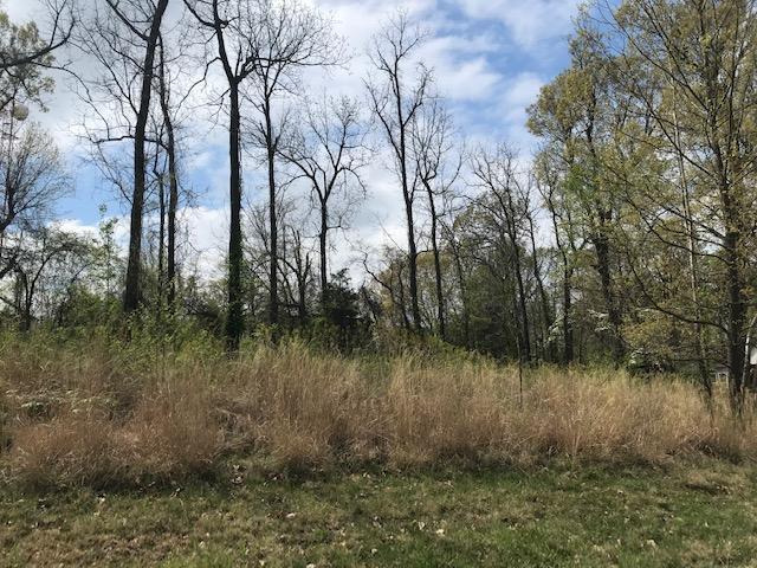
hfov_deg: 63.4
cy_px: 284
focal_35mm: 28
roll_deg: +1.3
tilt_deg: +10.1
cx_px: 378
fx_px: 612
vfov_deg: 49.7
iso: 20
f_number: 1.8
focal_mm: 3.99
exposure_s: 1/4367
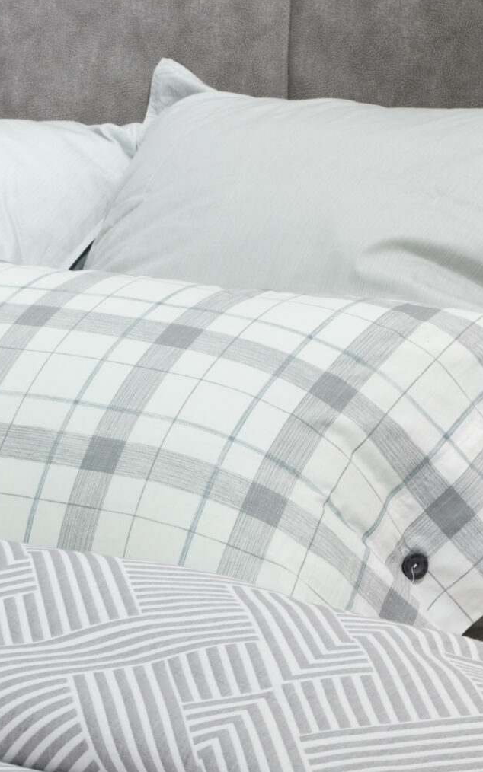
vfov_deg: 15.0
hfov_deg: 9.4
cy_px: 378
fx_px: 2927
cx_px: 124
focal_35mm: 139
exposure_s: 1/3
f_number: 11
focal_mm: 35.8
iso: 200
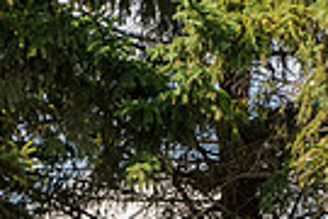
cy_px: 434
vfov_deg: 2.1
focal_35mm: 643
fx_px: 5858
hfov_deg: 3.2
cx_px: 119
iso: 400
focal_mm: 150
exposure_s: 1/1600
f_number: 4
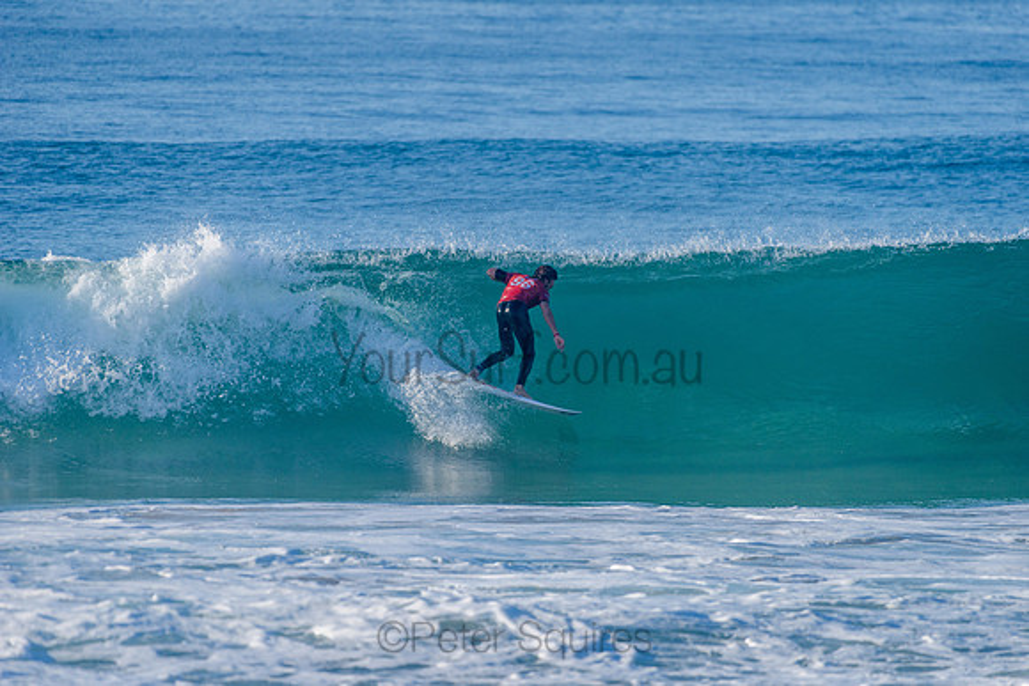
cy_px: 343
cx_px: 514
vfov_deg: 2.8
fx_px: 14294
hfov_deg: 4.1
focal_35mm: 500
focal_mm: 500
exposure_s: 1/2000
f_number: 5.6
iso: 320
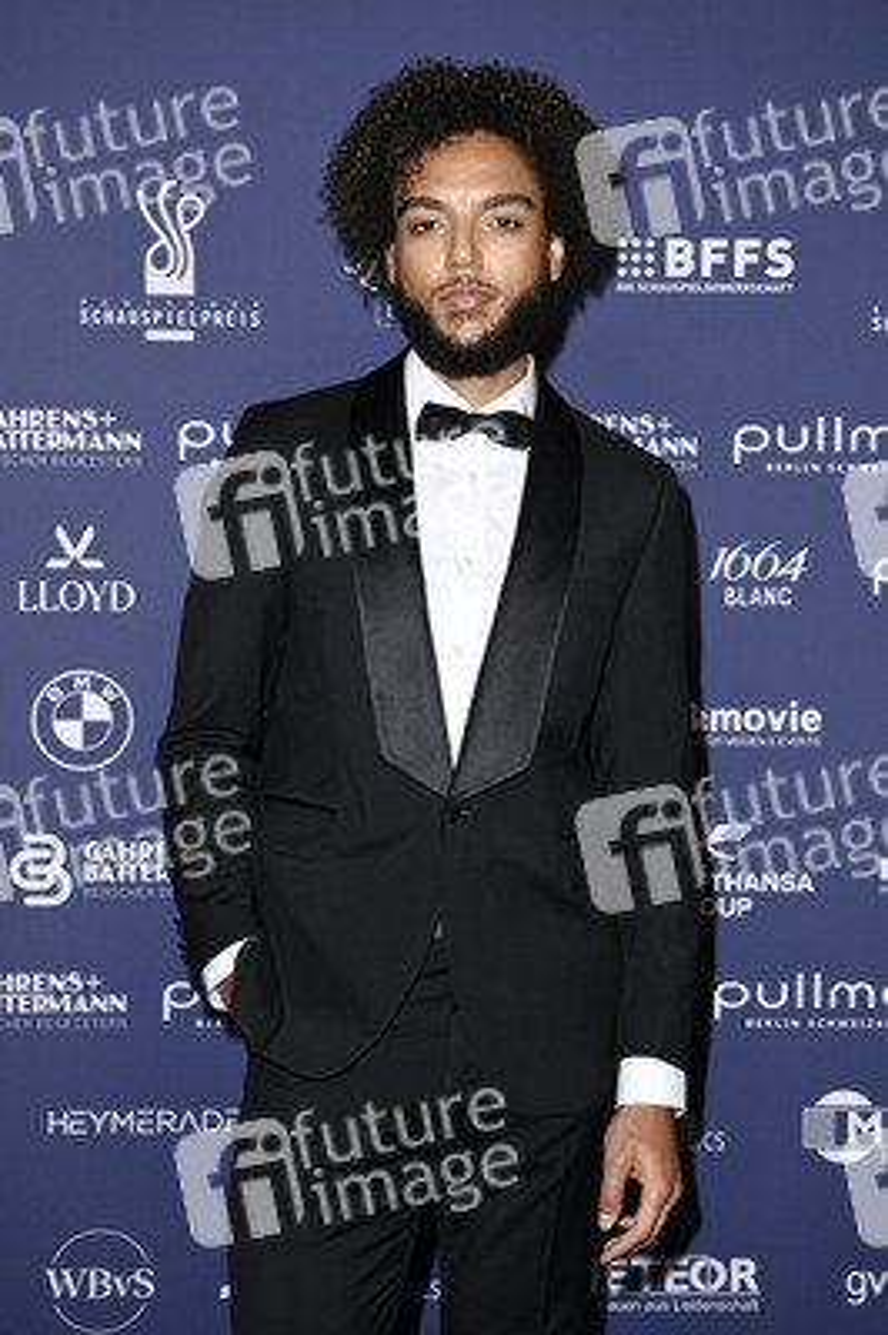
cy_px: 668
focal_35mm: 62
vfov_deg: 32.4
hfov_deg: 21.9
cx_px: 444
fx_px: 2298
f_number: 5.6
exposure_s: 1/250
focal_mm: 62
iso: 320
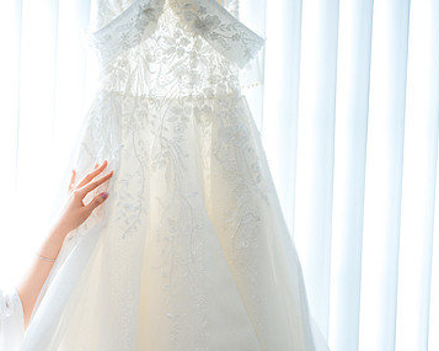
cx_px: 101
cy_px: 226
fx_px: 922
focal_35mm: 71
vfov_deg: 21.5
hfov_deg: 26.4
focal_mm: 42
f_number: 2.8
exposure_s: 1/160
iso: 250
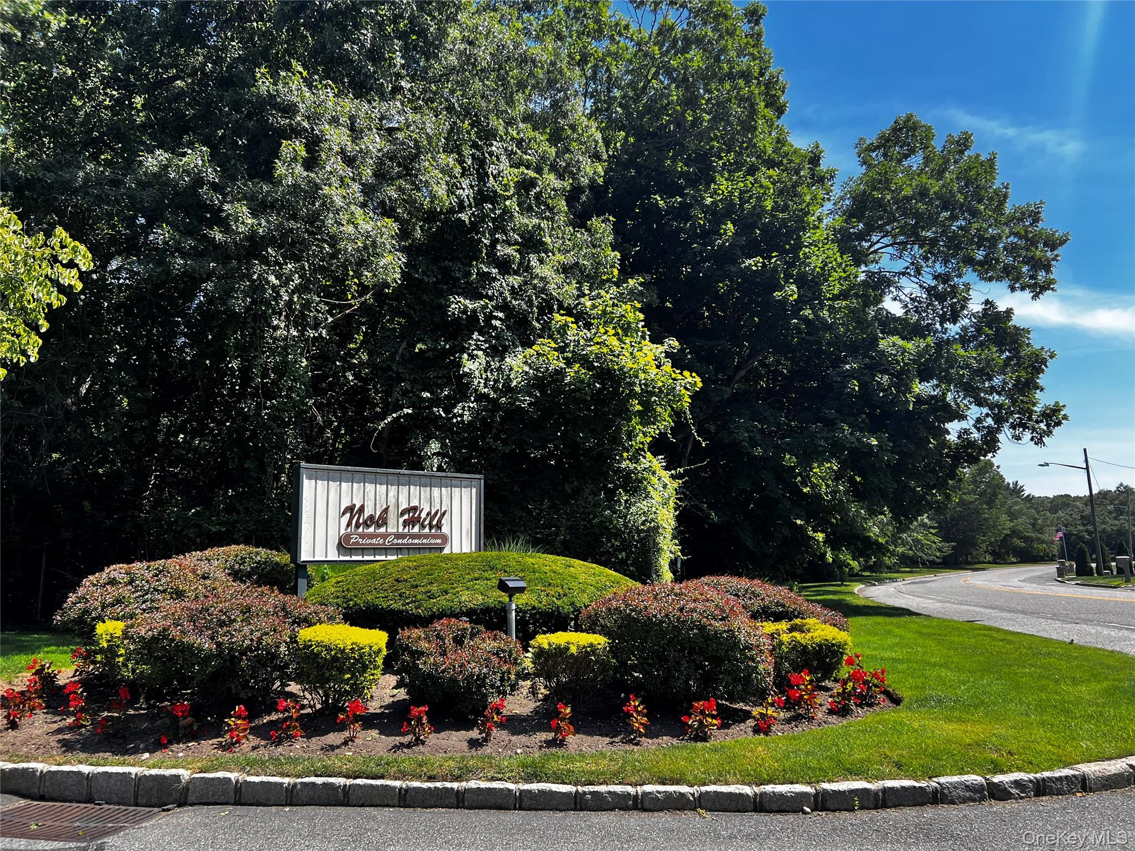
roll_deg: +2.1
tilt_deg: +9.6
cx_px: 568
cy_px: 426
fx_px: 852
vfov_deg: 53.1
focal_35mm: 26
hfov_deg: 67.3
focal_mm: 5.7
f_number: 1.5
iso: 50
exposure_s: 1/1135
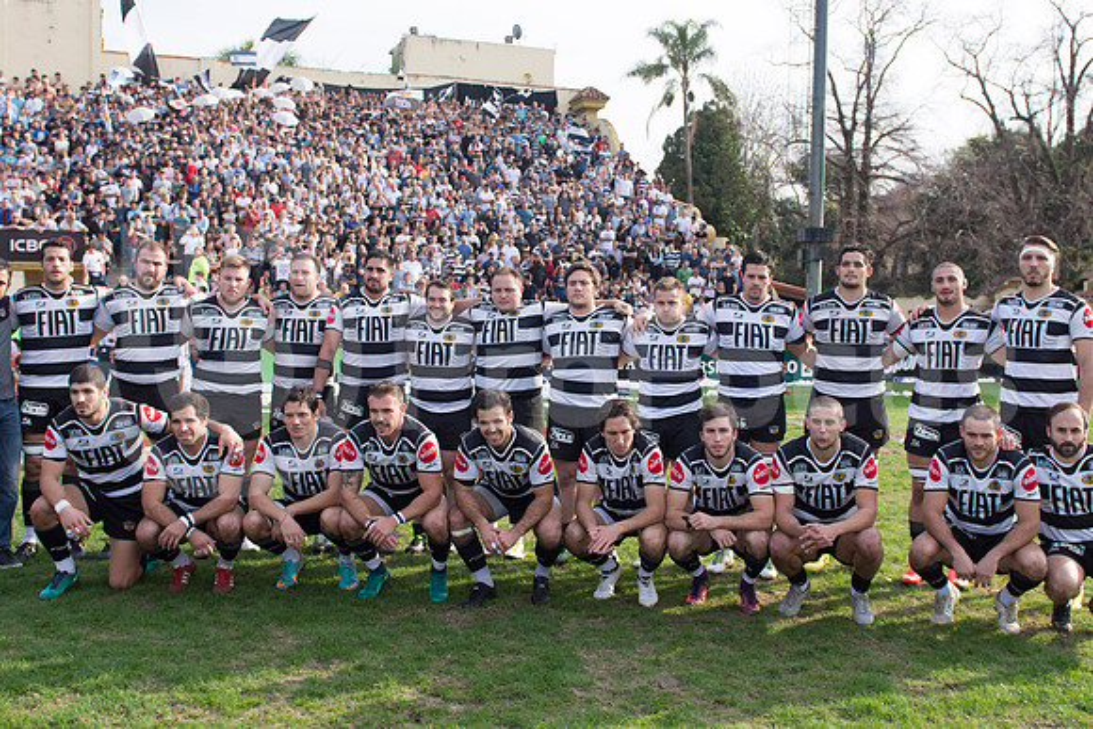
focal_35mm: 36
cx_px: 546
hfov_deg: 53.1
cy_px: 364
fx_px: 1093
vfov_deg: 36.9
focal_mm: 24
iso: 320
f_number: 4.5
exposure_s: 1/800
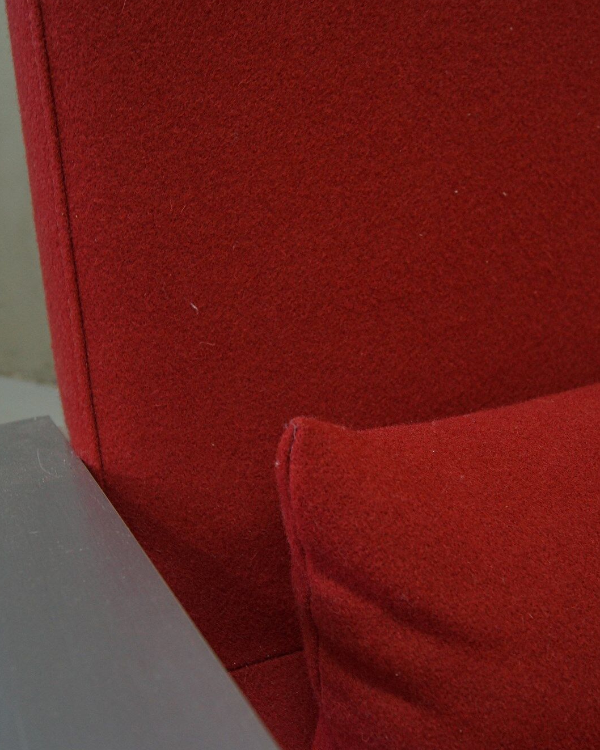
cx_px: 298
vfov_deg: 44.6
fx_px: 910
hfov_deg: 36.5
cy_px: 435
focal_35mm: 41
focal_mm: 24
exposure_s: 1/13
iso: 400
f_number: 6.3
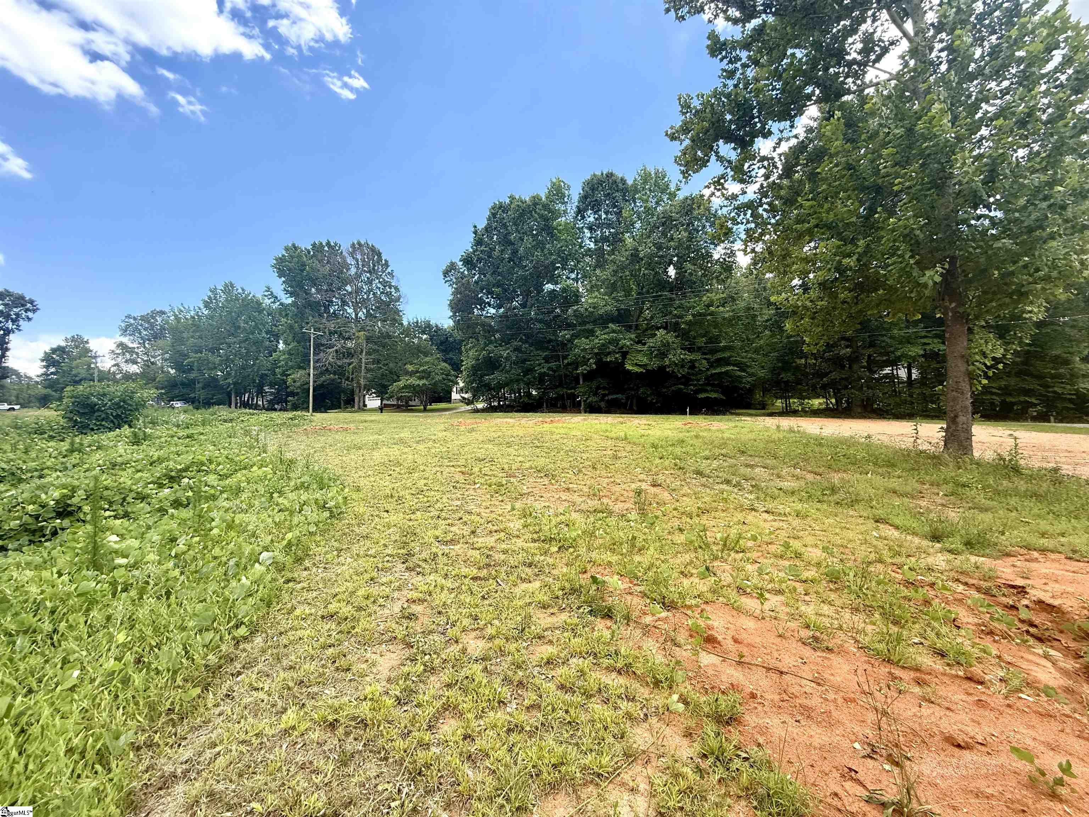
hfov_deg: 102.1
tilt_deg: +3.8
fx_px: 440
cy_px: 408
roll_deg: -0.2
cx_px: 544
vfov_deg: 85.7
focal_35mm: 14
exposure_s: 1/658
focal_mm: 2.22
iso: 64
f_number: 2.2
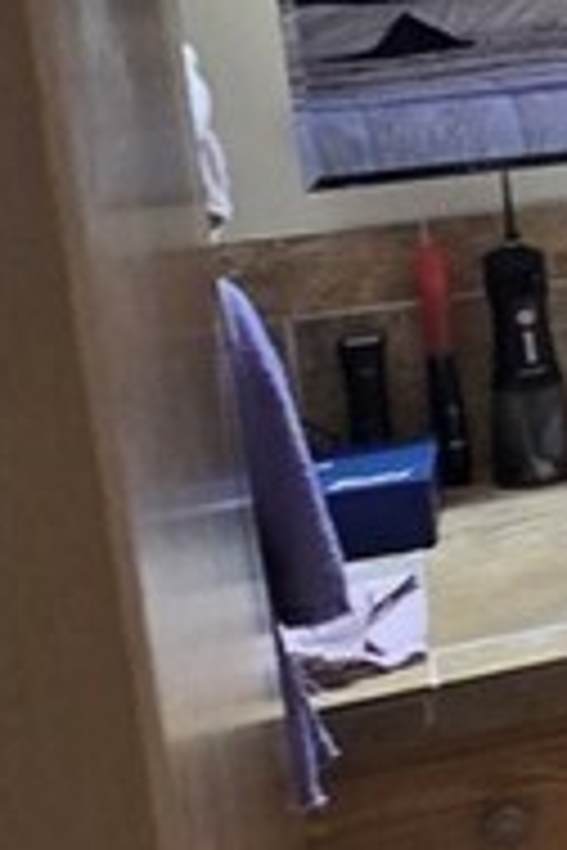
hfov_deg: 10.2
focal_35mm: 86
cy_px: 166
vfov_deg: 23.3
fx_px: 2032
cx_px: 1827
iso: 80
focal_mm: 2.2
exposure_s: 1/60
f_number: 2.2
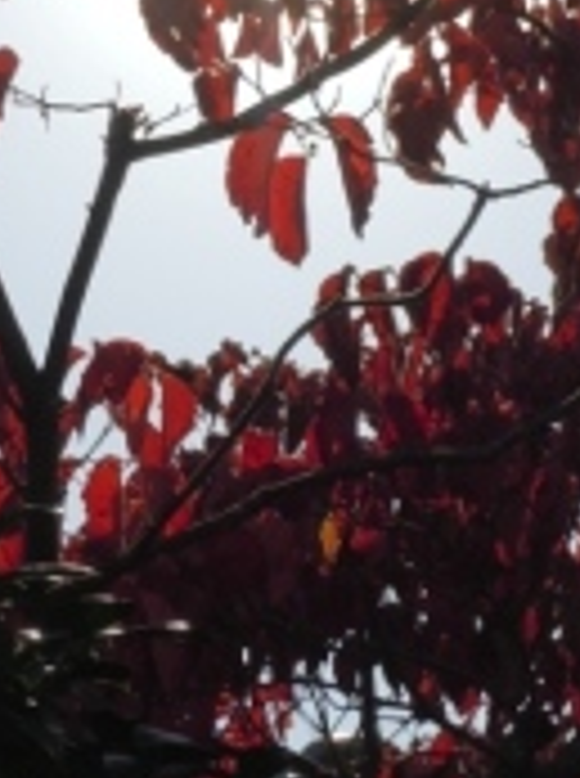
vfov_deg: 7.9
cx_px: 528
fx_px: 5651
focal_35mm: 252
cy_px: 306
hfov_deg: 5.9
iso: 100
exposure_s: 1/800
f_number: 5.3
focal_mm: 15.6
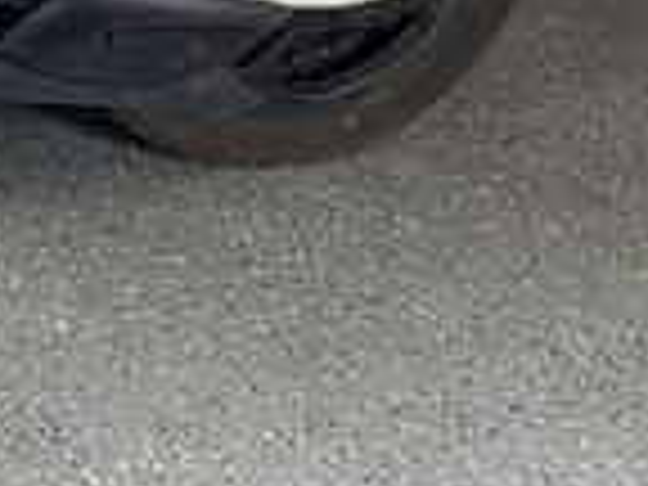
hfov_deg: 15.6
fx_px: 2003
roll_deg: -0.2
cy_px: -184
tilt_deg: -21.1
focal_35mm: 107
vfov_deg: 13.2
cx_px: -536
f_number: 1.78
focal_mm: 6.76
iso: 64
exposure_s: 1/37
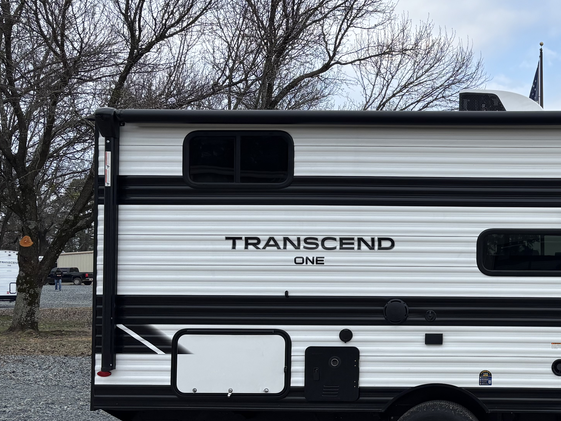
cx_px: 545
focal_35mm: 51
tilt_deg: +0.3
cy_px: 280
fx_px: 827
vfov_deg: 28.4
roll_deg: -1.1
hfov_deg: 34.5
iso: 50
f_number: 1.6
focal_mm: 5.96
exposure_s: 1/1233
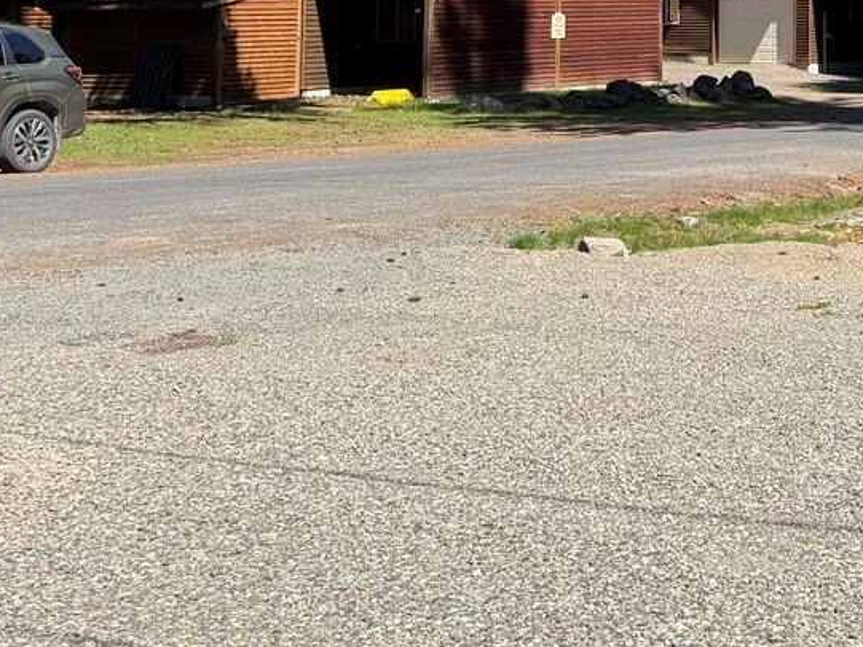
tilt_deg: +4.5
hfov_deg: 24.8
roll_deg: +0.8
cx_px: 1027
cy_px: -151
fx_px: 1770
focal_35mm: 71
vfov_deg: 19.4
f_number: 1.78
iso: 80
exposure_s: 1/2525
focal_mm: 6.76
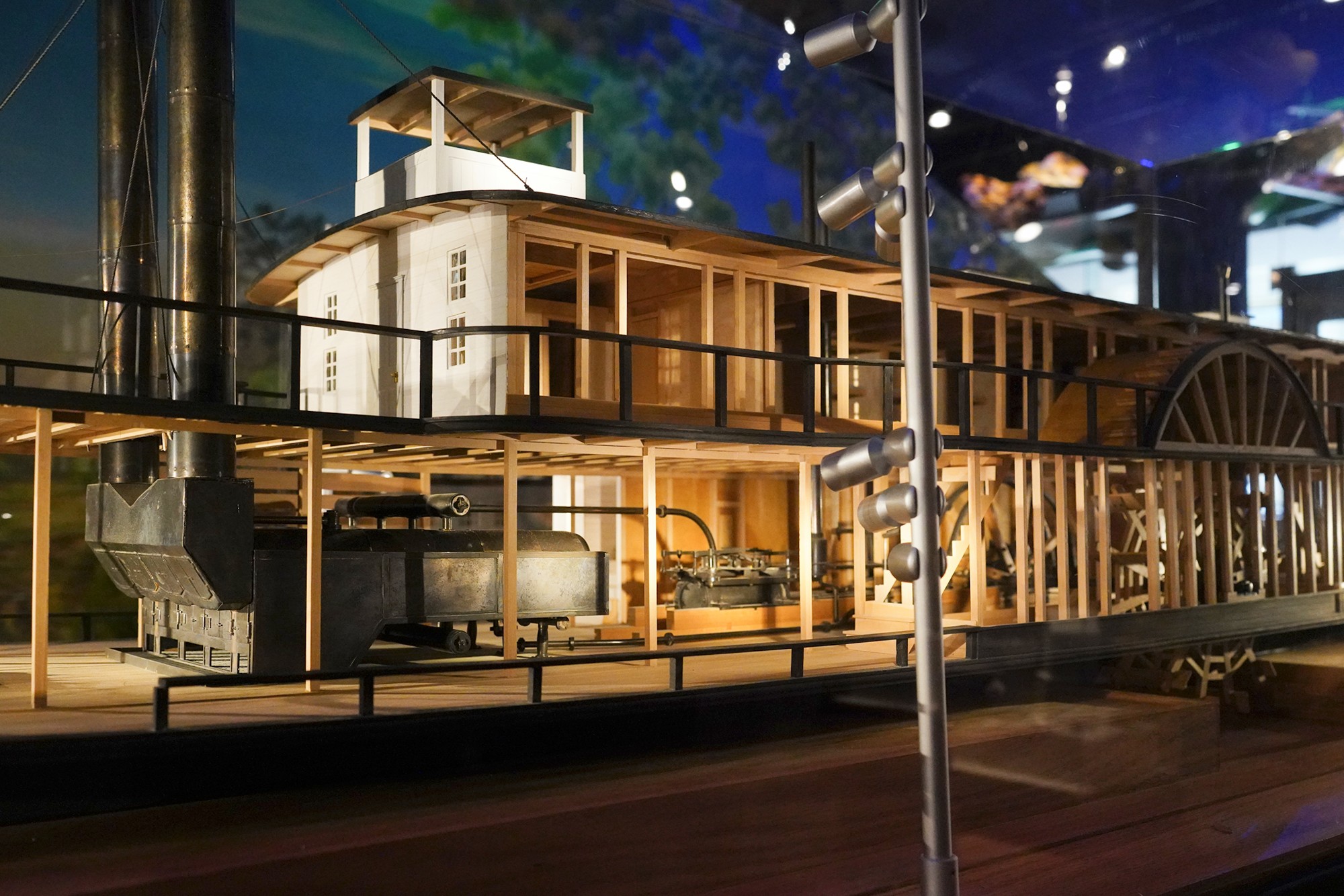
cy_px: 448
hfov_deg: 60.3
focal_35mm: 31
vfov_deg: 42.3
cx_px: 672
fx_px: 1157
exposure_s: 1/100
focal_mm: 31
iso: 8000
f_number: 6.3
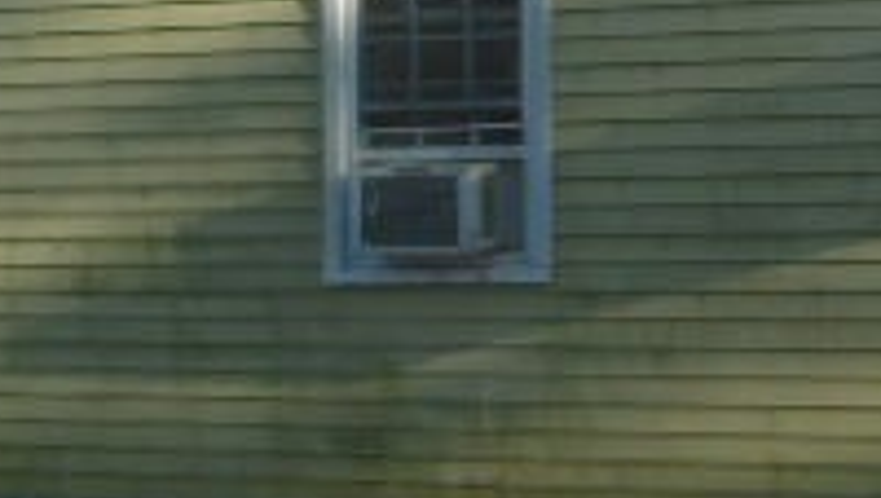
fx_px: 2362
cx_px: 775
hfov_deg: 20.7
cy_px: 40
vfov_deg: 11.9
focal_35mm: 101
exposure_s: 1/640
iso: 125
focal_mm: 5.2
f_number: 3.3
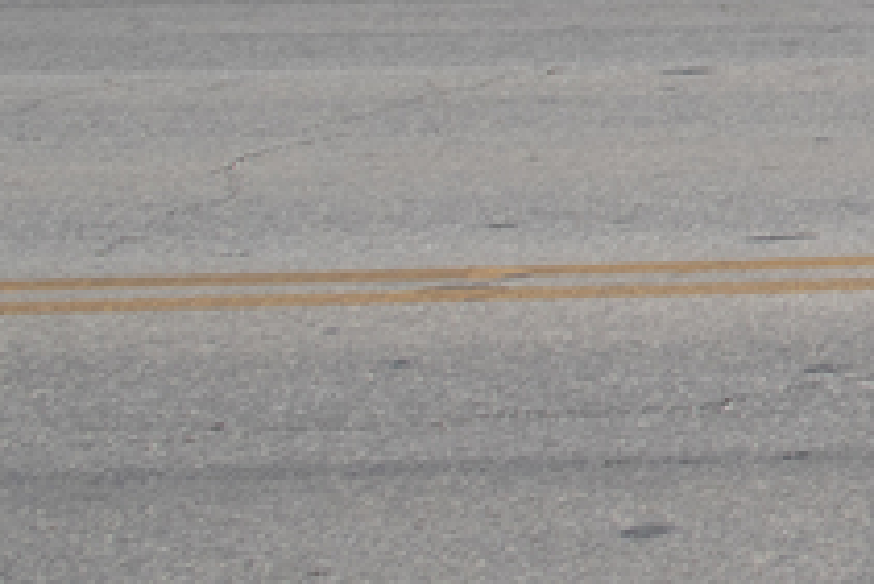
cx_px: 2941
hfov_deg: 8.5
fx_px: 4470
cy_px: -692
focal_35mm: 184
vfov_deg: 7.1
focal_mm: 24
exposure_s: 1/2000
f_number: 6.7
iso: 320
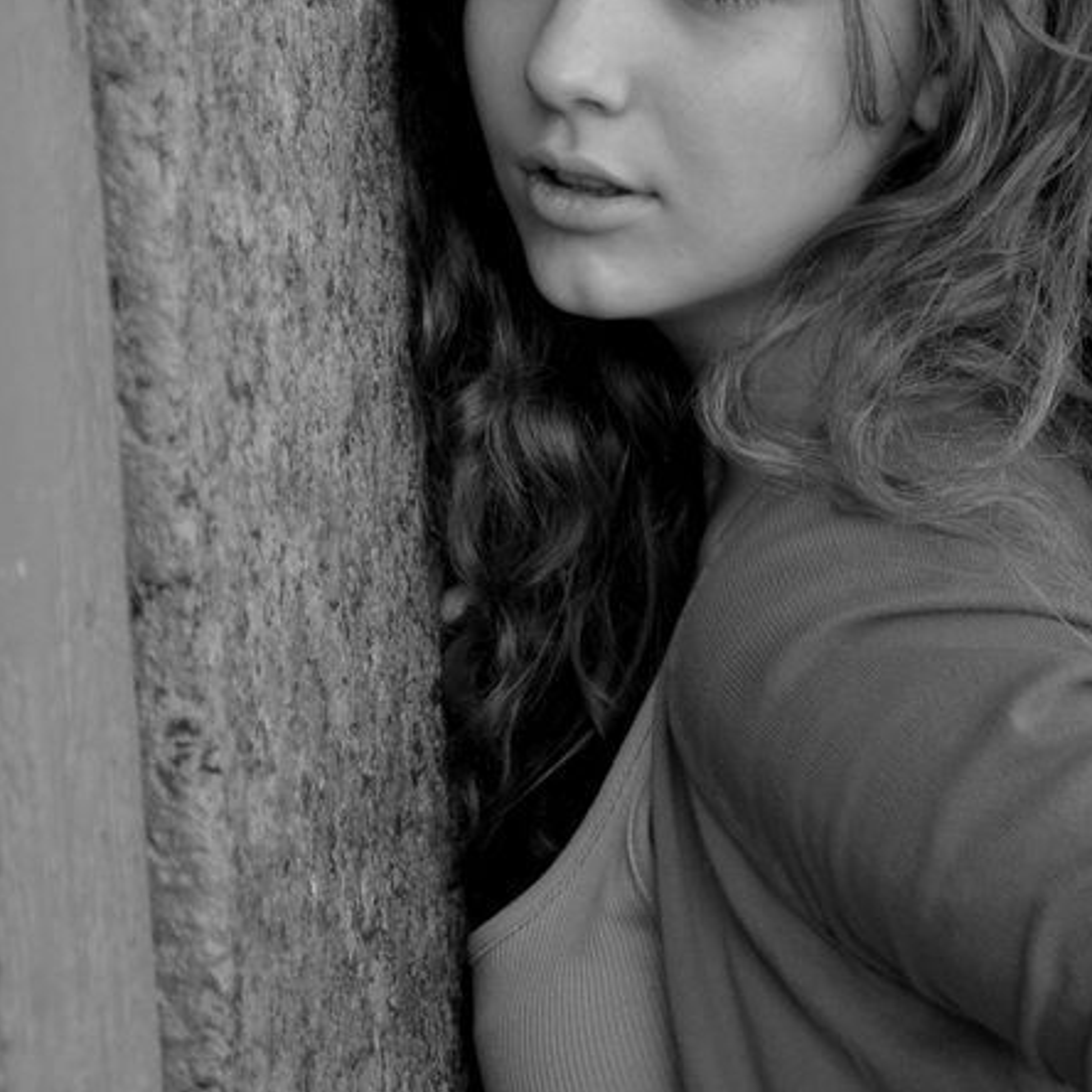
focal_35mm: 160
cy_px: 391
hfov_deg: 10.9
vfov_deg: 10.9
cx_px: 671
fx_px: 5710
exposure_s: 1/250
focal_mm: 62
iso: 640
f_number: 5.3
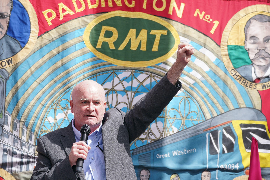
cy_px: 90
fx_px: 1282
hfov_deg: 12.0
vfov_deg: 8.0
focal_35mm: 171
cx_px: 135
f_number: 5.6
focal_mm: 171
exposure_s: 1/1250
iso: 500
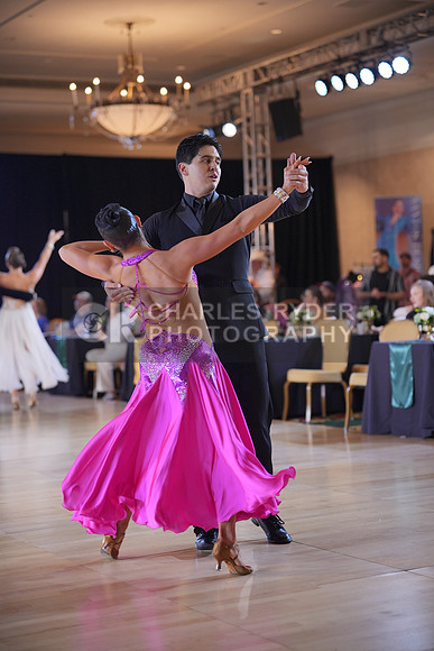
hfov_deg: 19.5
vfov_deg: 28.8
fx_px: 1265
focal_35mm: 70
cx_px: 217
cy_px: 326
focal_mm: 70
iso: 1000
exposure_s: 1/500
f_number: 2
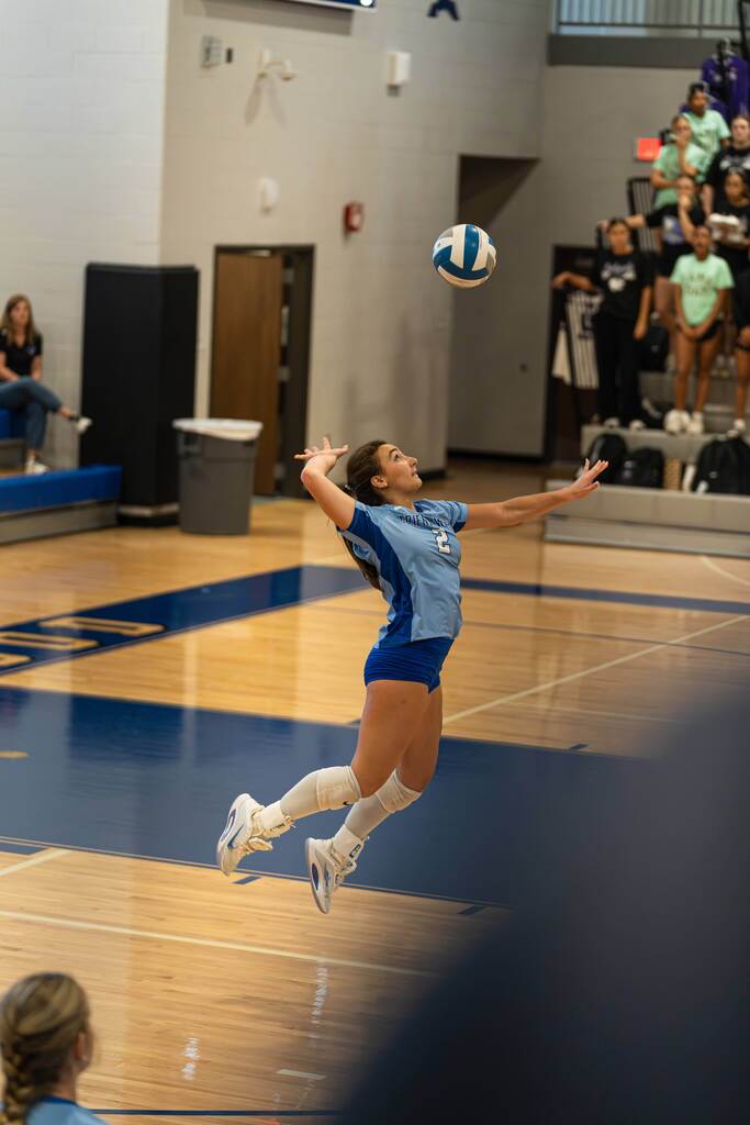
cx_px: 375
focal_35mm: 110
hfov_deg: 12.5
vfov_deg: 18.6
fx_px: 3436
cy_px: 562
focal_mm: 110
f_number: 2.8
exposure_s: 1/1000
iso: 3200
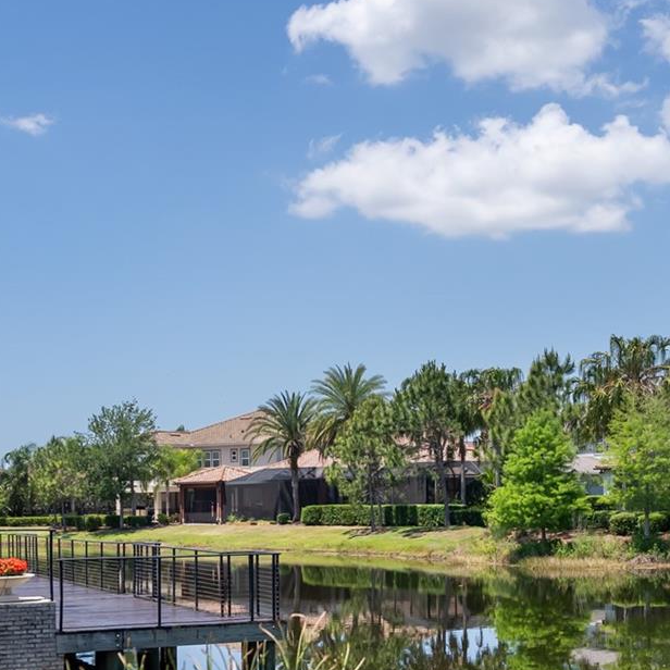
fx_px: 1401
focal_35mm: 64
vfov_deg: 26.5
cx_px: 445
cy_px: 514
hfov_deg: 26.7
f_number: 2.8
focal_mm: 29
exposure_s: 1/3200
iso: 250
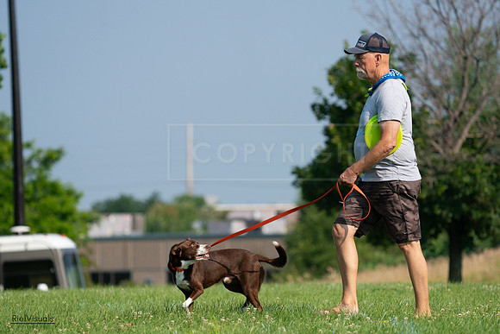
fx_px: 4167
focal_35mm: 300
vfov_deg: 4.6
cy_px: 167
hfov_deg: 6.9
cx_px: 250
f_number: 5.6
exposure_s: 1/4000
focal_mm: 300
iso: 800
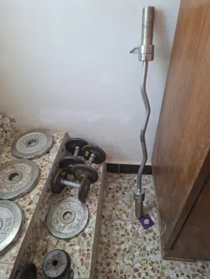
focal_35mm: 23
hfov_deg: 58.9
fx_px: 186
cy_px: 140
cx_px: 105
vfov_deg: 73.9
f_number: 1.8
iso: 160
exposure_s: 1/100
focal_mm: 5.54
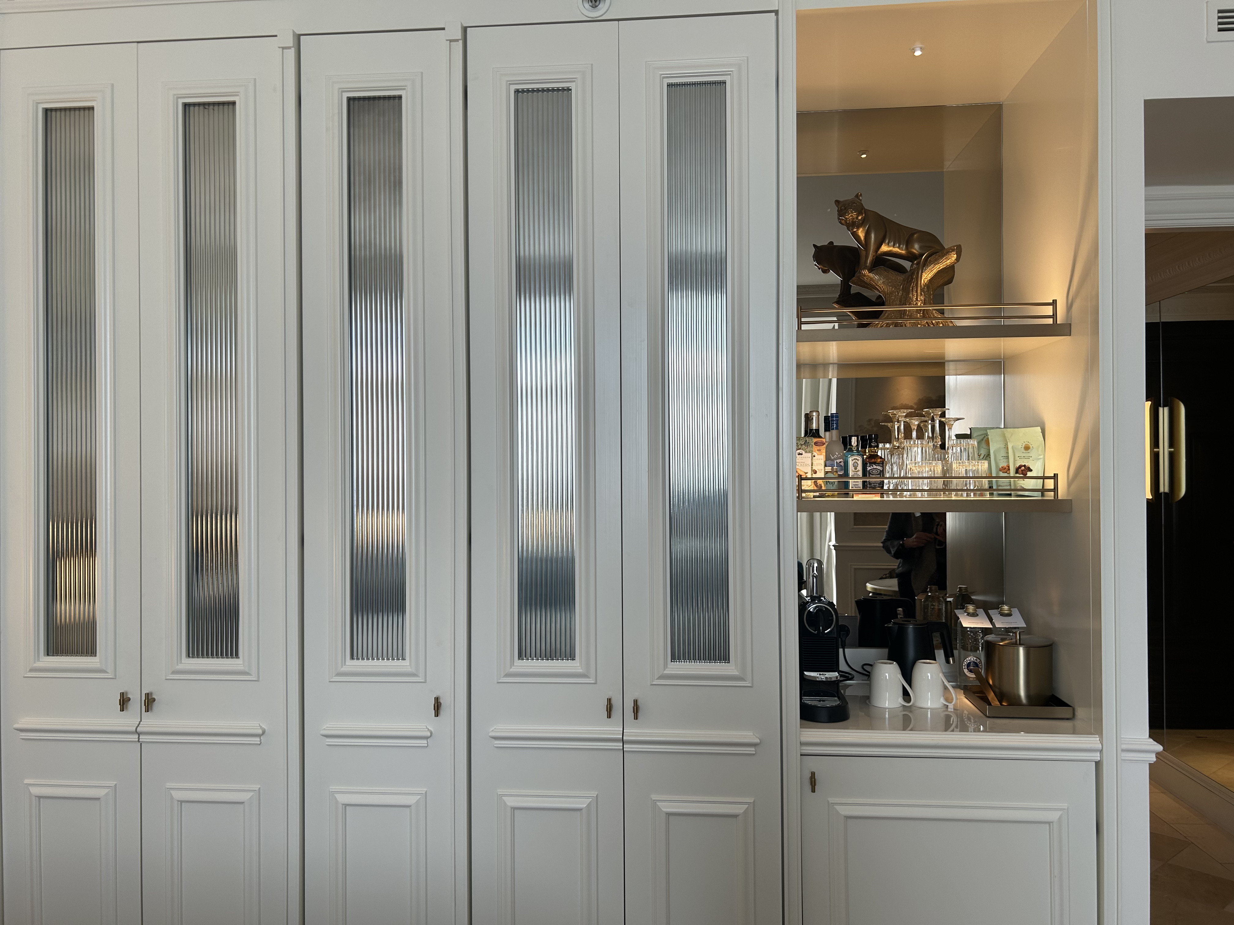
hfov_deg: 67.3
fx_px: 927
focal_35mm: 26
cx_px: 617
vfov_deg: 53.1
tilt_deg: +0.3
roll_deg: +0.9
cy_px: 462
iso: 32
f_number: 1.5
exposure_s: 1/111
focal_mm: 5.7
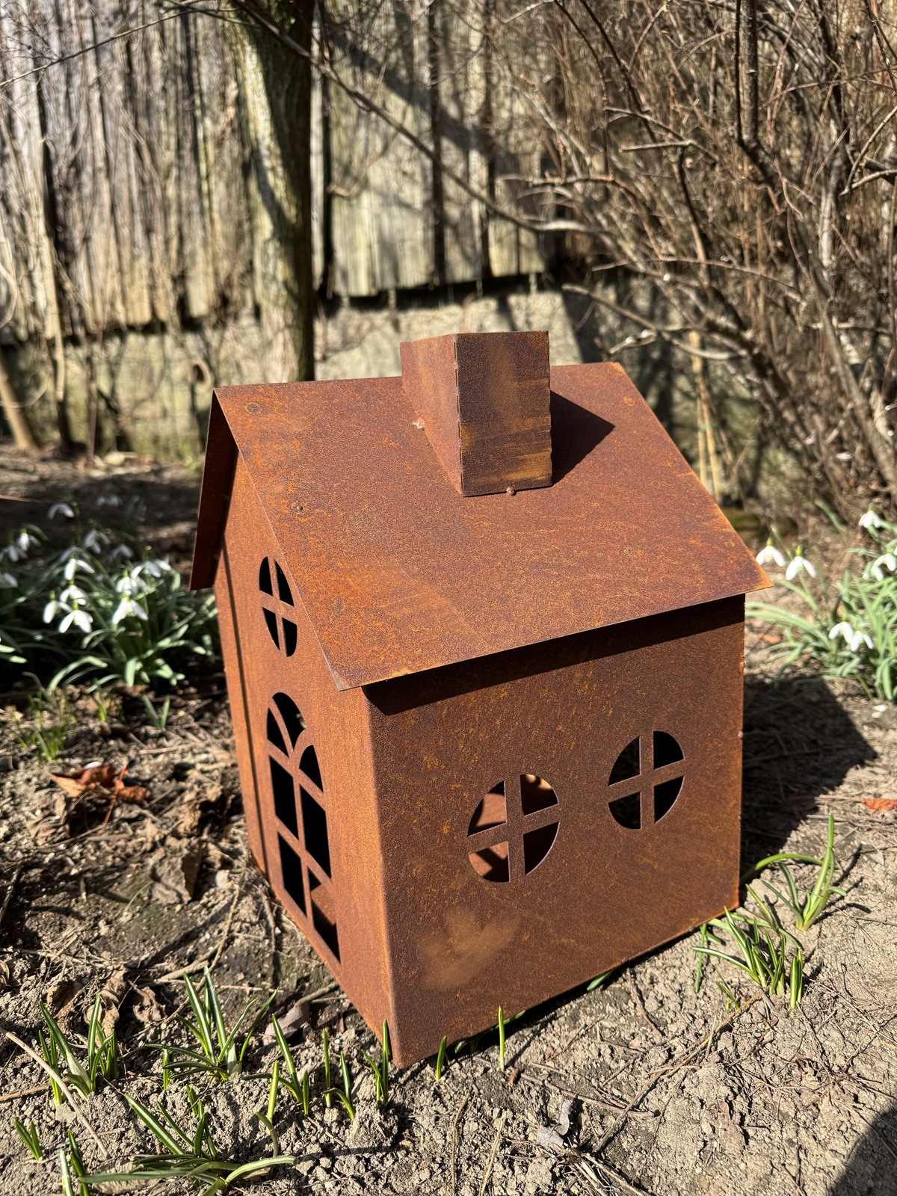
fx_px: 829
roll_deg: +3.0
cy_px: 598
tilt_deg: -12.1
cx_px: 448
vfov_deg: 71.6
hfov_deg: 56.8
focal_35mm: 24
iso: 80
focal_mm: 6.76
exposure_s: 1/1524
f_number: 1.78
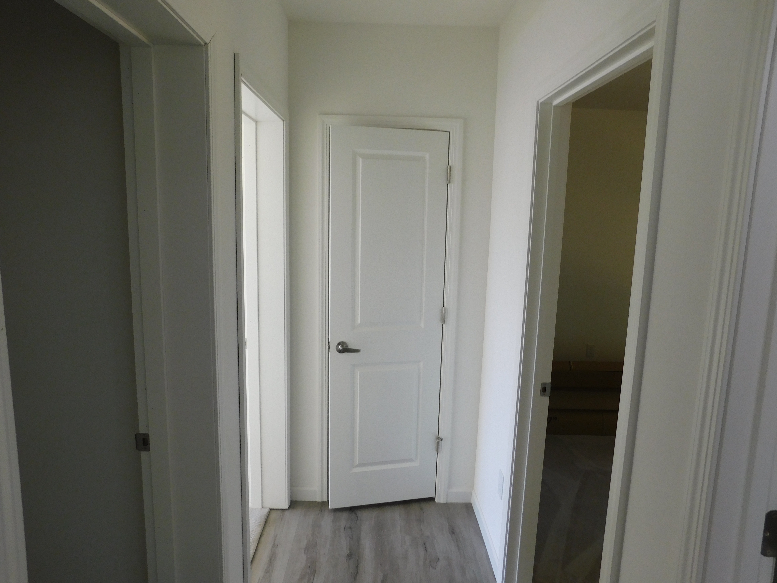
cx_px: 388
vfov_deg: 58.9
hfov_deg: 73.9
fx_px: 516
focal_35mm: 23
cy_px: 292
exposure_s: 1/50
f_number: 3
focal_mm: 4
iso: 125
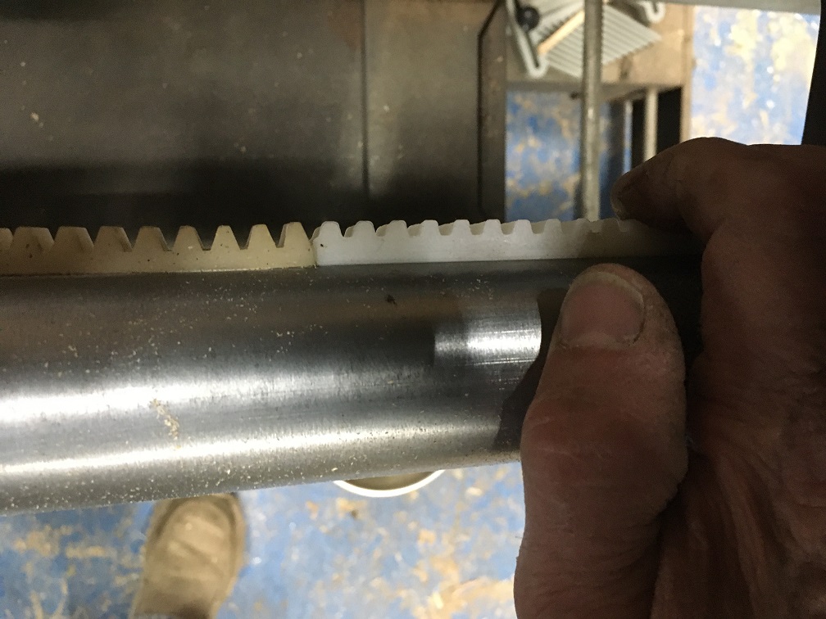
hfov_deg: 61.7
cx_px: 413
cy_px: 310
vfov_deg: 48.2
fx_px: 692
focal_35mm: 29
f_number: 2.2
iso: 250
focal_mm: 4.15
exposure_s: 1/15
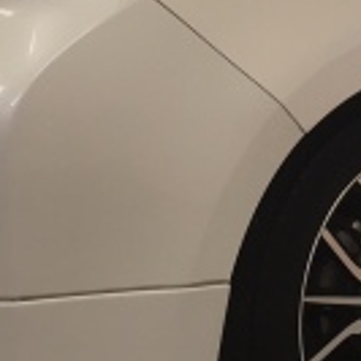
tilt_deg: -6.0
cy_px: 5
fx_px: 1451
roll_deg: +0.7
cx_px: 399
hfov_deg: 13.9
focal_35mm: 123
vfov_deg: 14.0
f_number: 2.2
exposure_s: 1/50
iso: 32
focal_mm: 4.15
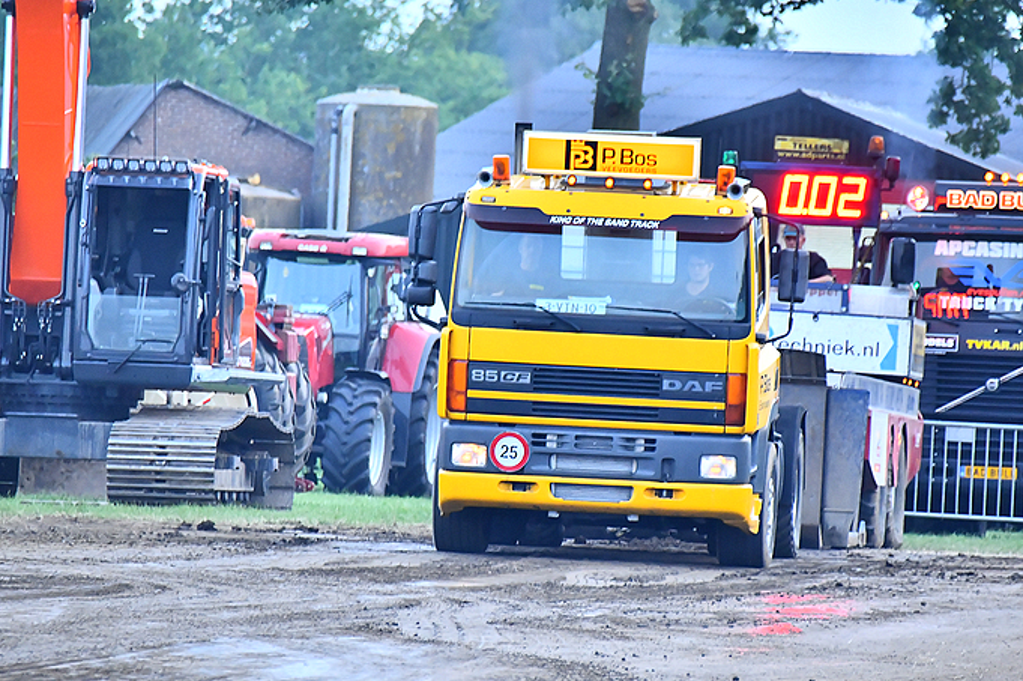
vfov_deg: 2.6
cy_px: 390
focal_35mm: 529
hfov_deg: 3.9
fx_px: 15021
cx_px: 557
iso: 1600
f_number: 5.6
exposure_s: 1/100
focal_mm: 300
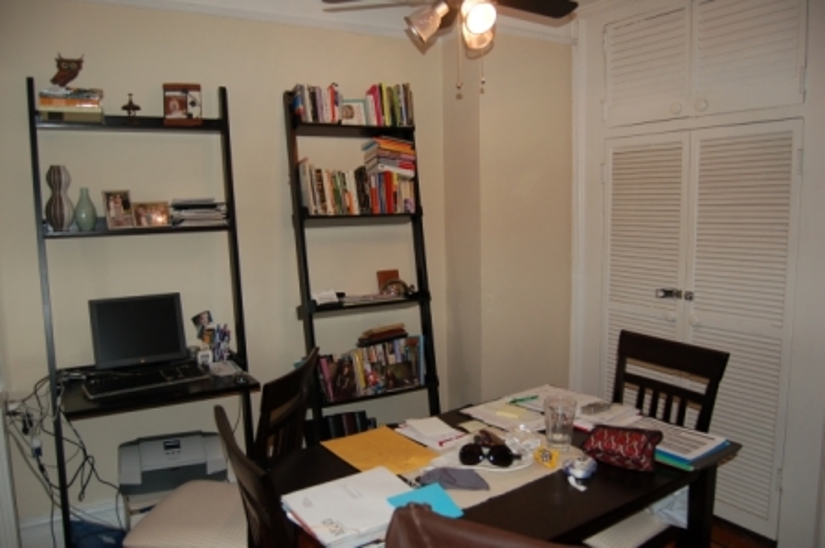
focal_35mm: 27
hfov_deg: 67.5
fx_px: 618
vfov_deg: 47.8
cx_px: 412
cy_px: 274
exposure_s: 1/60
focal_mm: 18
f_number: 3.5
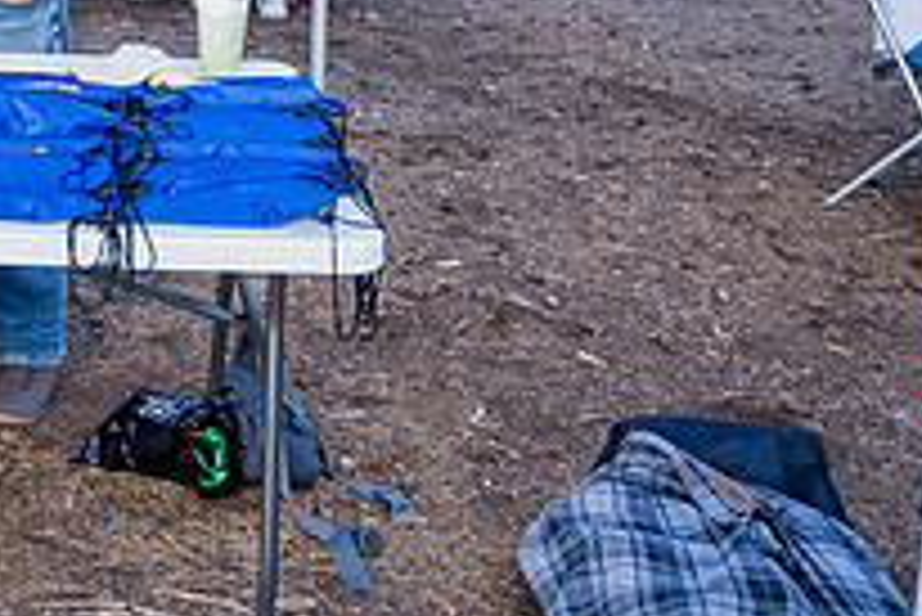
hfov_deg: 25.8
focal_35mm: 68
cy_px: -214
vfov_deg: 18.5
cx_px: -247
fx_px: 1743
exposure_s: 1/320
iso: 400
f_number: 3.2
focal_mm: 24
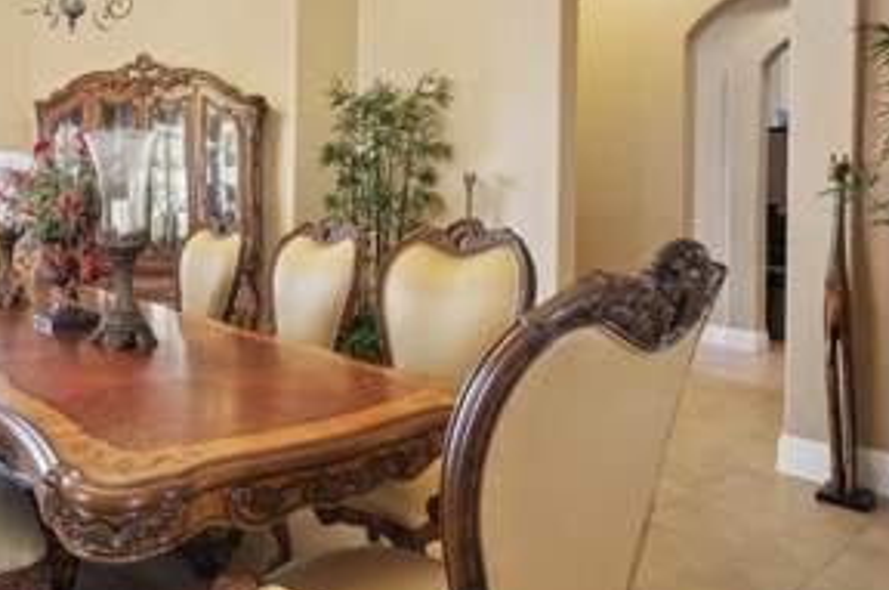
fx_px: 637
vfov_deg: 48.7
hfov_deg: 63.9
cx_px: 182
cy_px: 188
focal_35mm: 26
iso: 400
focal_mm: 15.5
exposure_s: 1/20
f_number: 8
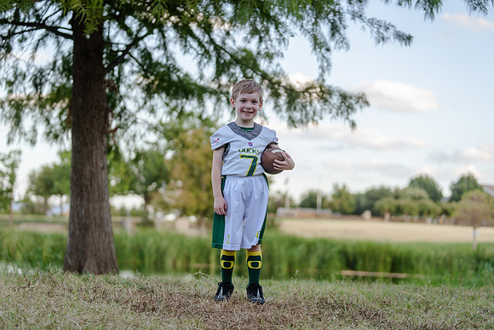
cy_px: 165
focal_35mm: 77
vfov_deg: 17.7
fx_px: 1057
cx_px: 247
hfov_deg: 26.3
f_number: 2.8
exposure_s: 1/320
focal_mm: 77
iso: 160
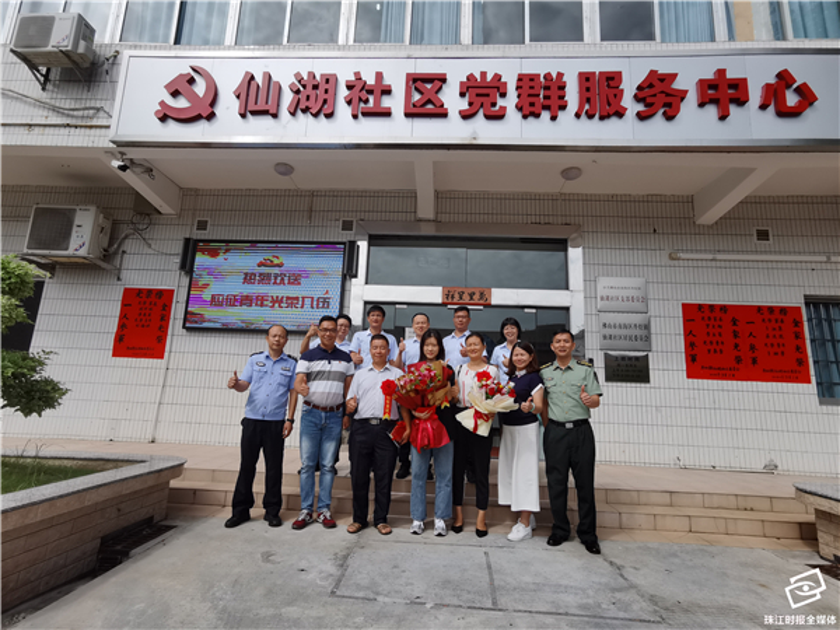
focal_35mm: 17
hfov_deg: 91.0
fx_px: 413
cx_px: 420
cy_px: 315
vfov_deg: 74.7
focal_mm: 2.26
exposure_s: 1/1623
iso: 50
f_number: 2.2
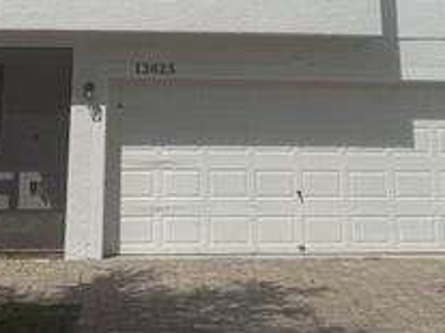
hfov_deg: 33.1
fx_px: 745
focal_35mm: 58
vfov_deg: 23.2
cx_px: 163
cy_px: -61
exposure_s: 1/8130
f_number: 1.78
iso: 80
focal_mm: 6.76
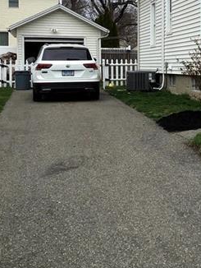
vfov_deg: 26.3
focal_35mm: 73
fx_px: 564
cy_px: 66
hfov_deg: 19.2
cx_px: 235
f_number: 2.4
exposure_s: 1/1508
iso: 25
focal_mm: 3.3
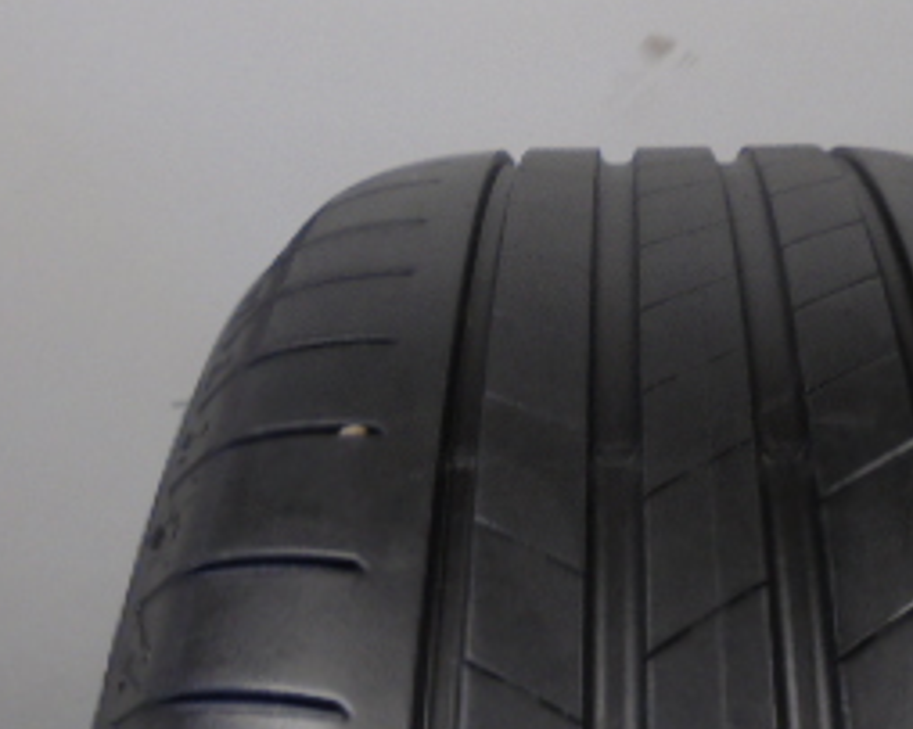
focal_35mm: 64
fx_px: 1729
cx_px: 589
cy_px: 172
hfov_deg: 29.4
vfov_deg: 23.6
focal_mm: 4.6
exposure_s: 1/40
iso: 100
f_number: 3.5
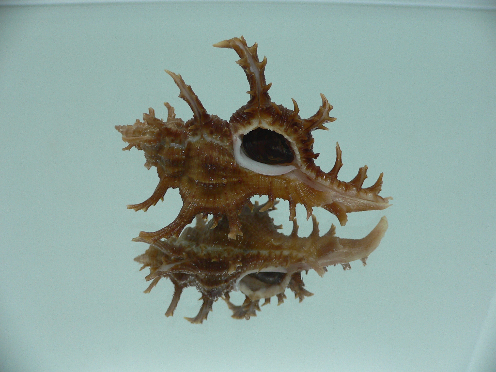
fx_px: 502
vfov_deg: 40.7
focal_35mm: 35
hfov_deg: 52.6
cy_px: 186
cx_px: 248
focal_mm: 4.6
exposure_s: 1/60
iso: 100
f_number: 2.8
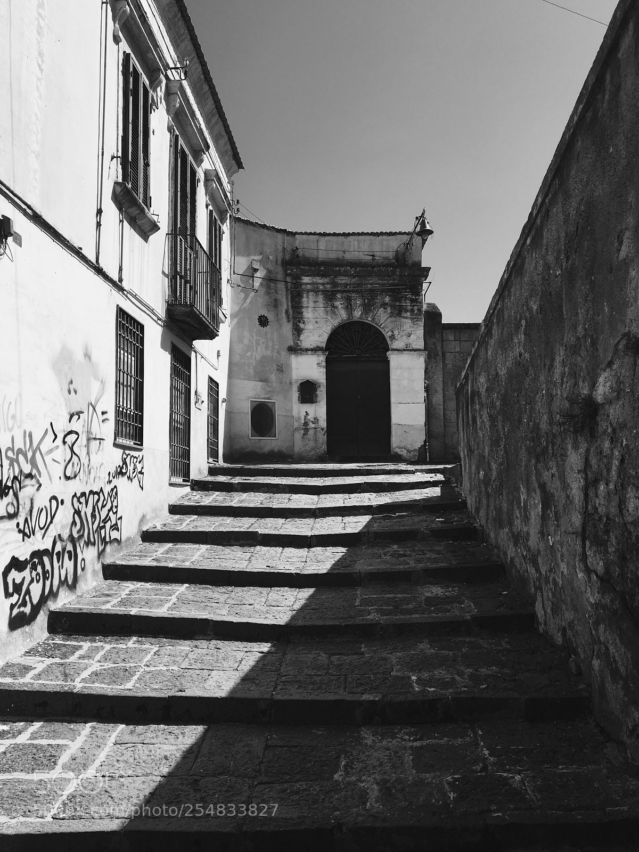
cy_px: 426
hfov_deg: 48.2
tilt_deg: +6.8
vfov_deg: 61.7
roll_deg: +0.6
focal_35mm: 29
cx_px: 320
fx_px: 714
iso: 25
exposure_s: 1/2198
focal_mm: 4.15
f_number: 2.2
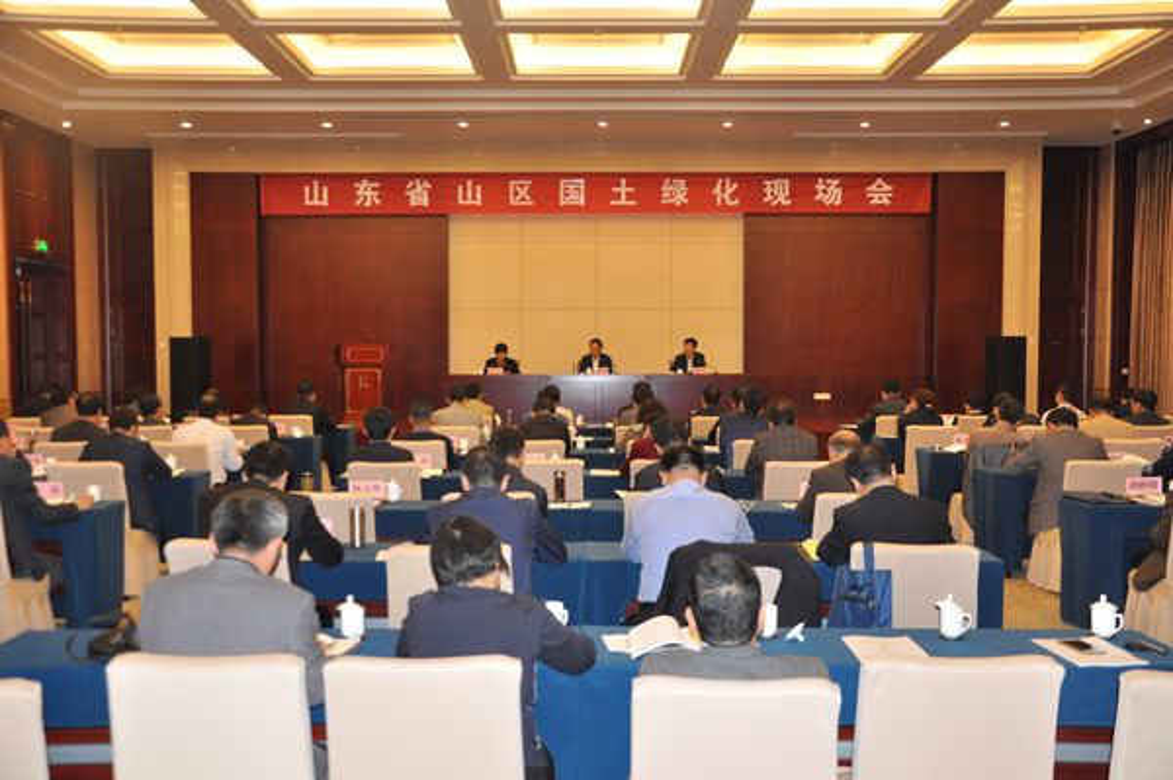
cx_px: 586
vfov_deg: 35.4
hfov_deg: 51.3
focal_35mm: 38
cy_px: 390
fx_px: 1221
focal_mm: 25
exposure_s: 1/60
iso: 1250
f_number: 4.5
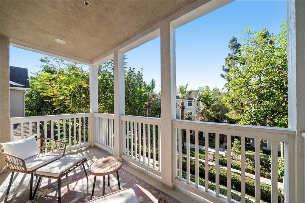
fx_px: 102
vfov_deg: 90.0
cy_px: 102
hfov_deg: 112.6
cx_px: 152
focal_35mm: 12
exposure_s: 1/40
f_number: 13
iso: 200
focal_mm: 12
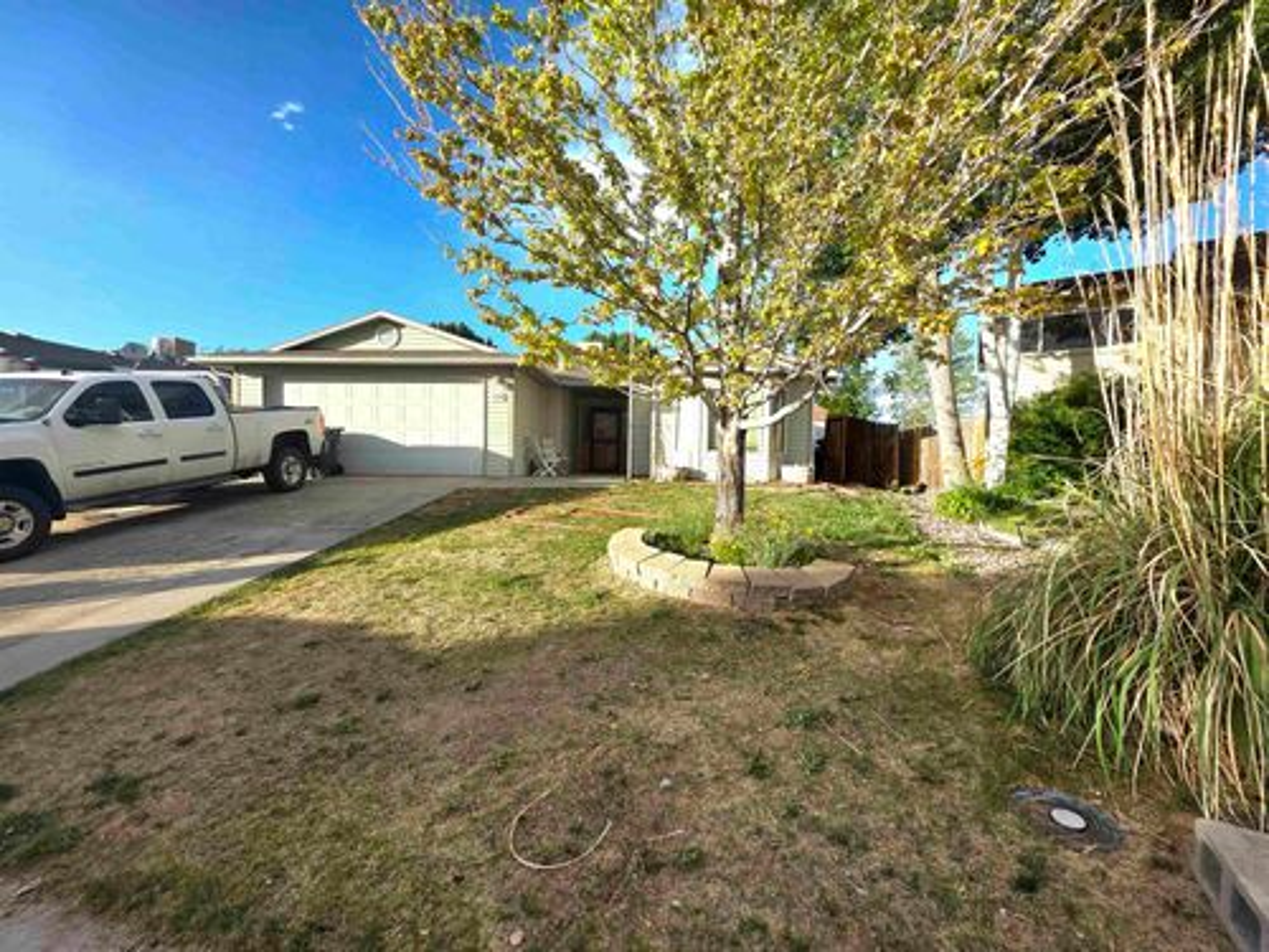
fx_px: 477
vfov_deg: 89.9
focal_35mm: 13
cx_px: 634
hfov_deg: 106.2
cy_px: 476
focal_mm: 2.2
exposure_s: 1/833
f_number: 1.9
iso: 40
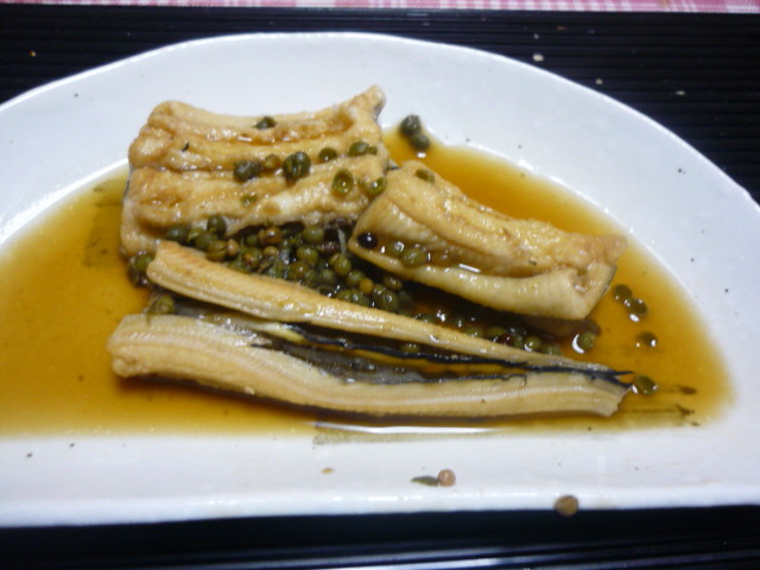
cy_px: 285
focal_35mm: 33
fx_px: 725
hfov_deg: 55.4
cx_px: 380
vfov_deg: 42.9
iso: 200
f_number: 2.8
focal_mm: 5.5
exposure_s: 1/30
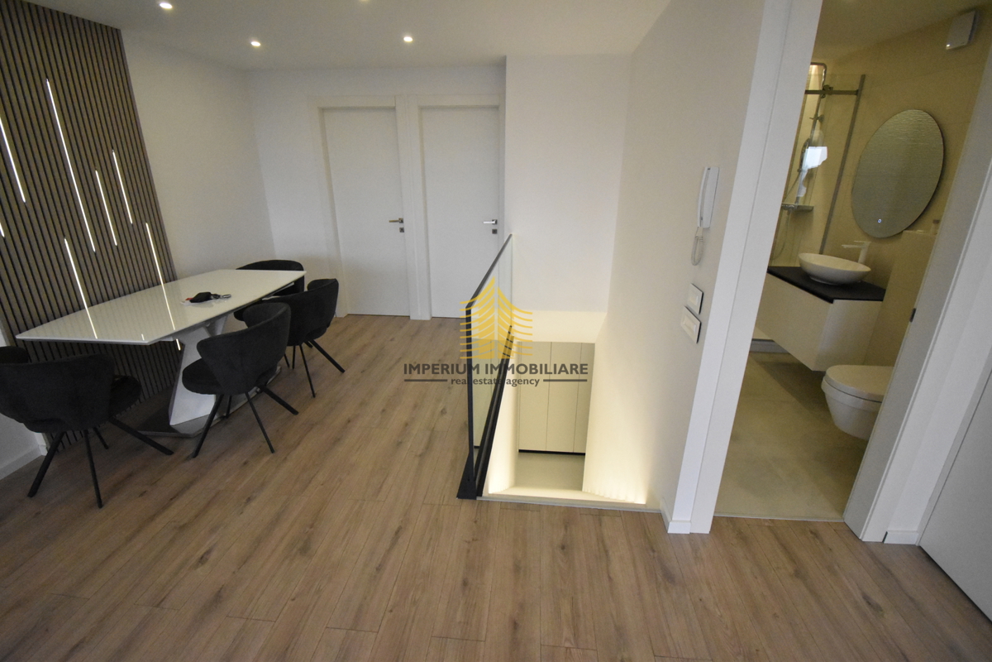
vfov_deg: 77.3
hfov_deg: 100.4
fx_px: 413
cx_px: 496
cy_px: 331
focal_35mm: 15
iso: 6400
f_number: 4.5
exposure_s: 1/500
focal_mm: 10
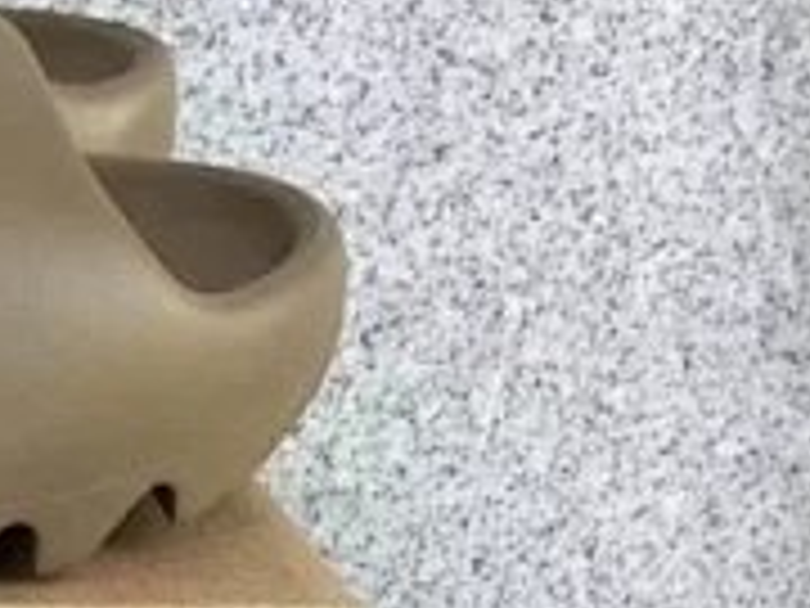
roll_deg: -0.1
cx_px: -594
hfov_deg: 15.6
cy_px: 491
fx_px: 2574
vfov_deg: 13.4
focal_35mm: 110
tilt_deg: -20.6
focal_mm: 3.3
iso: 25
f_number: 2.4
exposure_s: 1/171
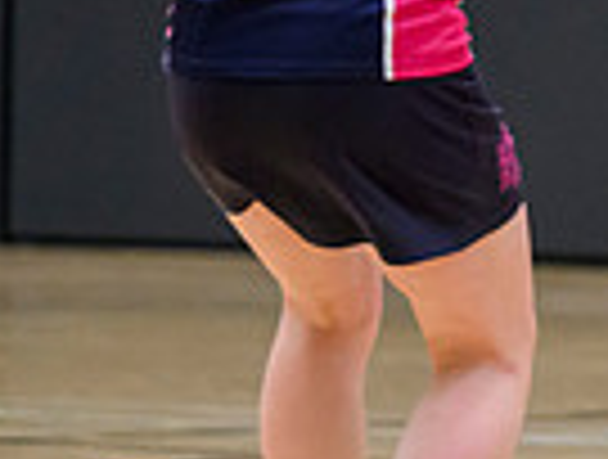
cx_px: 1194
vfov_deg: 2.1
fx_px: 12416
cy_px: -101
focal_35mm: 705
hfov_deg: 2.8
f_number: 2.8
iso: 6400
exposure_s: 1/1250
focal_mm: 140
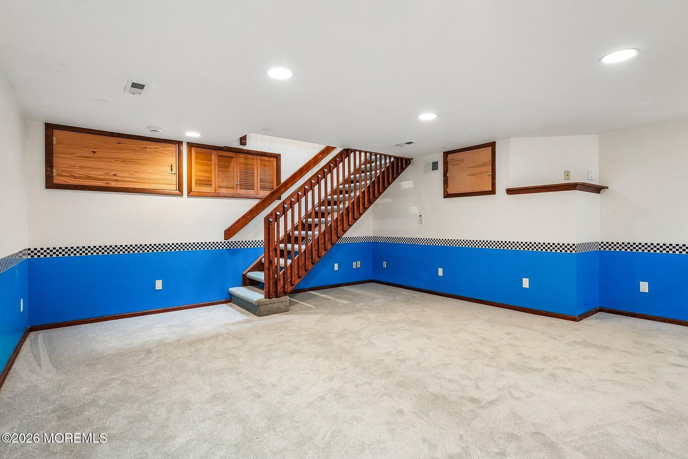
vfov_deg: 69.5
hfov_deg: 92.3
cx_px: 344
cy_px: 230
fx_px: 331
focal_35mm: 17
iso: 2500
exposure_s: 1/30
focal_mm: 17.3
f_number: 7.1
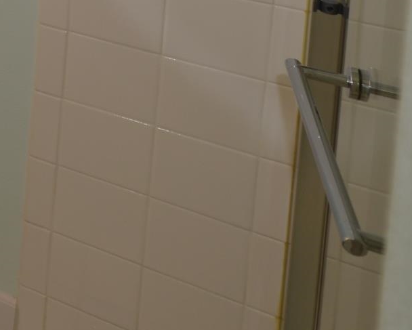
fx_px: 793
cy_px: -286
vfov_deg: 18.0
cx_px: -566
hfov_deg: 15.4
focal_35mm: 65
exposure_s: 1/80
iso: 200
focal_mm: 14
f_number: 4.5
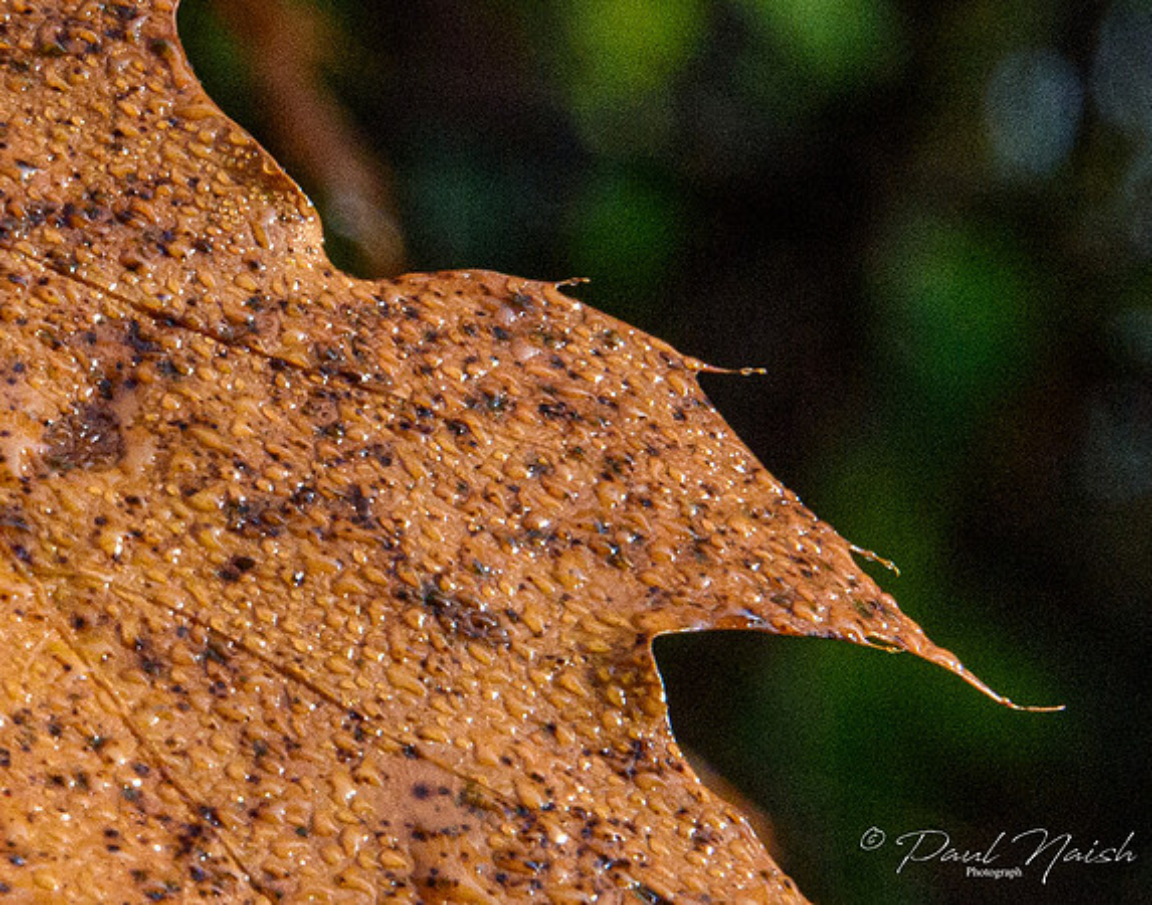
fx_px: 26231
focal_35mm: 775
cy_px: 470
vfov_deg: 2.0
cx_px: 126
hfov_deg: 2.5
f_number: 18
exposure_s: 1/250
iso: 2500
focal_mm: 210
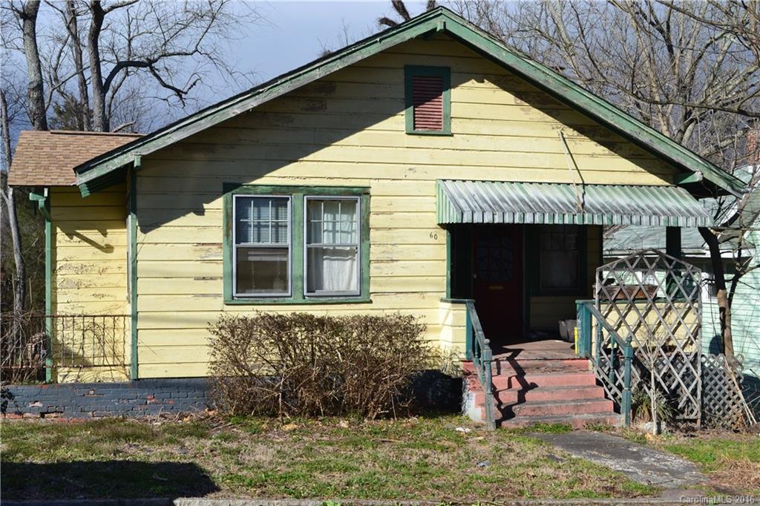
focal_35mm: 45
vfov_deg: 29.8
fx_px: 950
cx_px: 380
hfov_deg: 43.6
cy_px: 253
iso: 400
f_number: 11
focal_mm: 30
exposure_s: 1/400
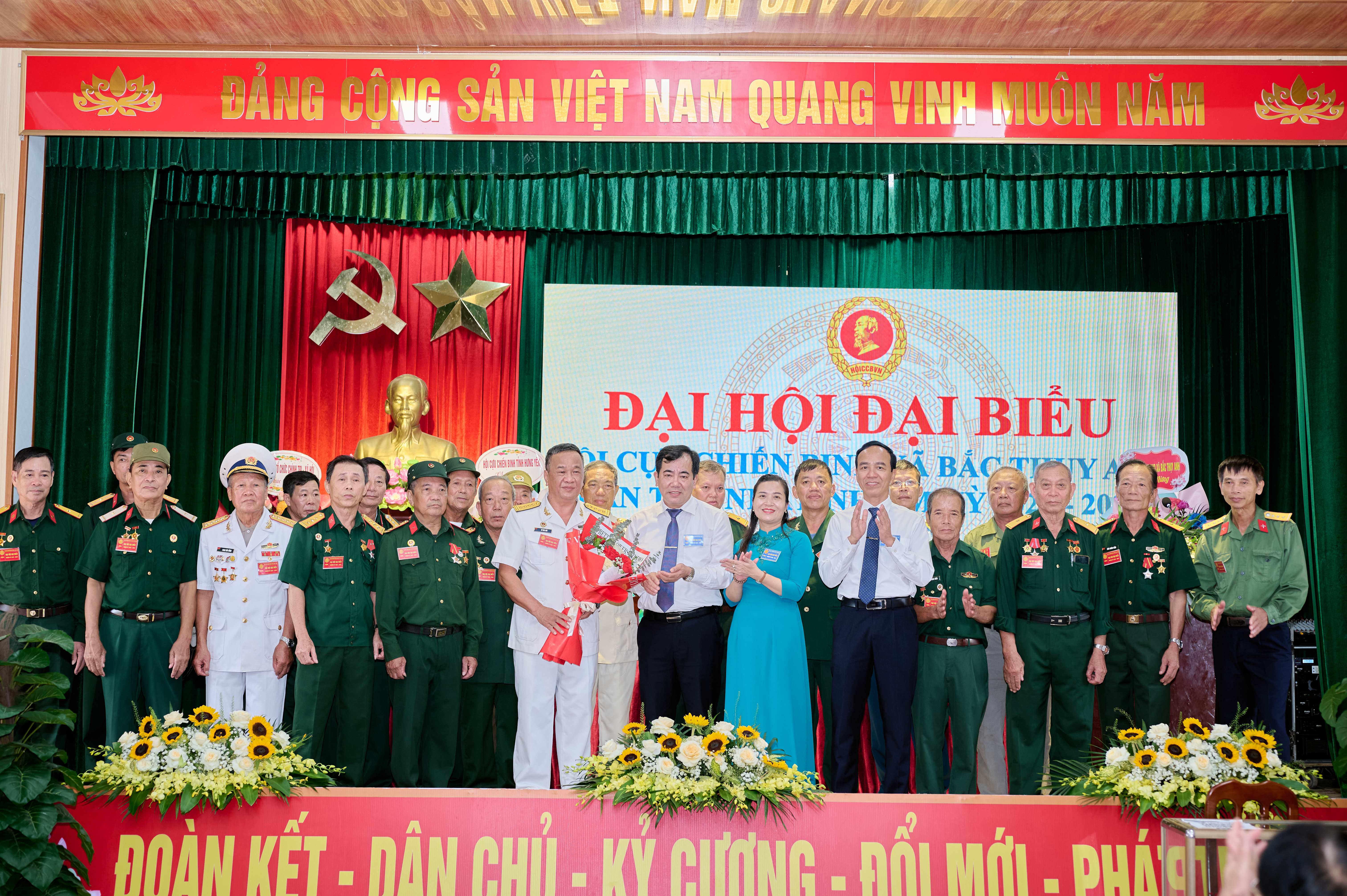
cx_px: 674
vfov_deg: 27.0
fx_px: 1870
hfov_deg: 39.6
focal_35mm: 50
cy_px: 448
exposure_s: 1/160
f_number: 3.2
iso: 500
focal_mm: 50
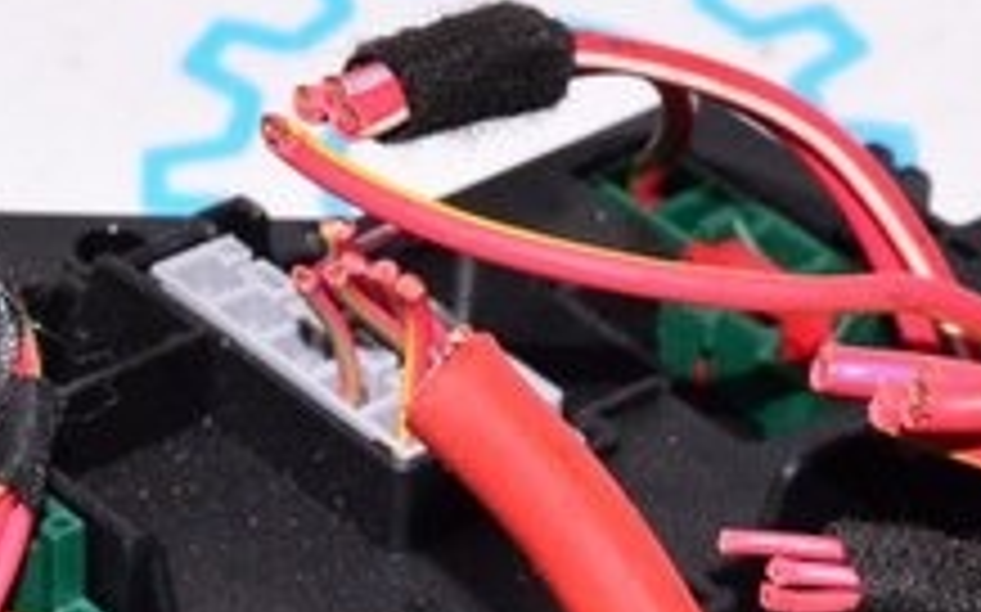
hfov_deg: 12.2
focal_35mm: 172
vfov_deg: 7.5
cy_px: 961
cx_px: 621
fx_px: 4596
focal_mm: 24
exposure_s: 1/200
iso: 1600
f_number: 8
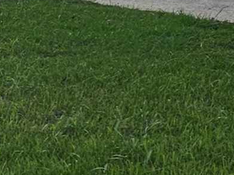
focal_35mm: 179
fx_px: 1210
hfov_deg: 8.8
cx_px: -492
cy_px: -94
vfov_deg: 8.1
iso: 10
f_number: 1.7
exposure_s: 1/1090
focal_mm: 6.3
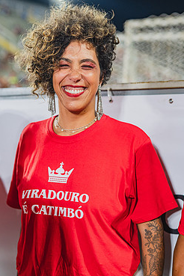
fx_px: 468
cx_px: 81
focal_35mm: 61
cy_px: 138
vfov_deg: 32.9
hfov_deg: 22.2
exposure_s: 1/200
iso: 1600
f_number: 2.2
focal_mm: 50
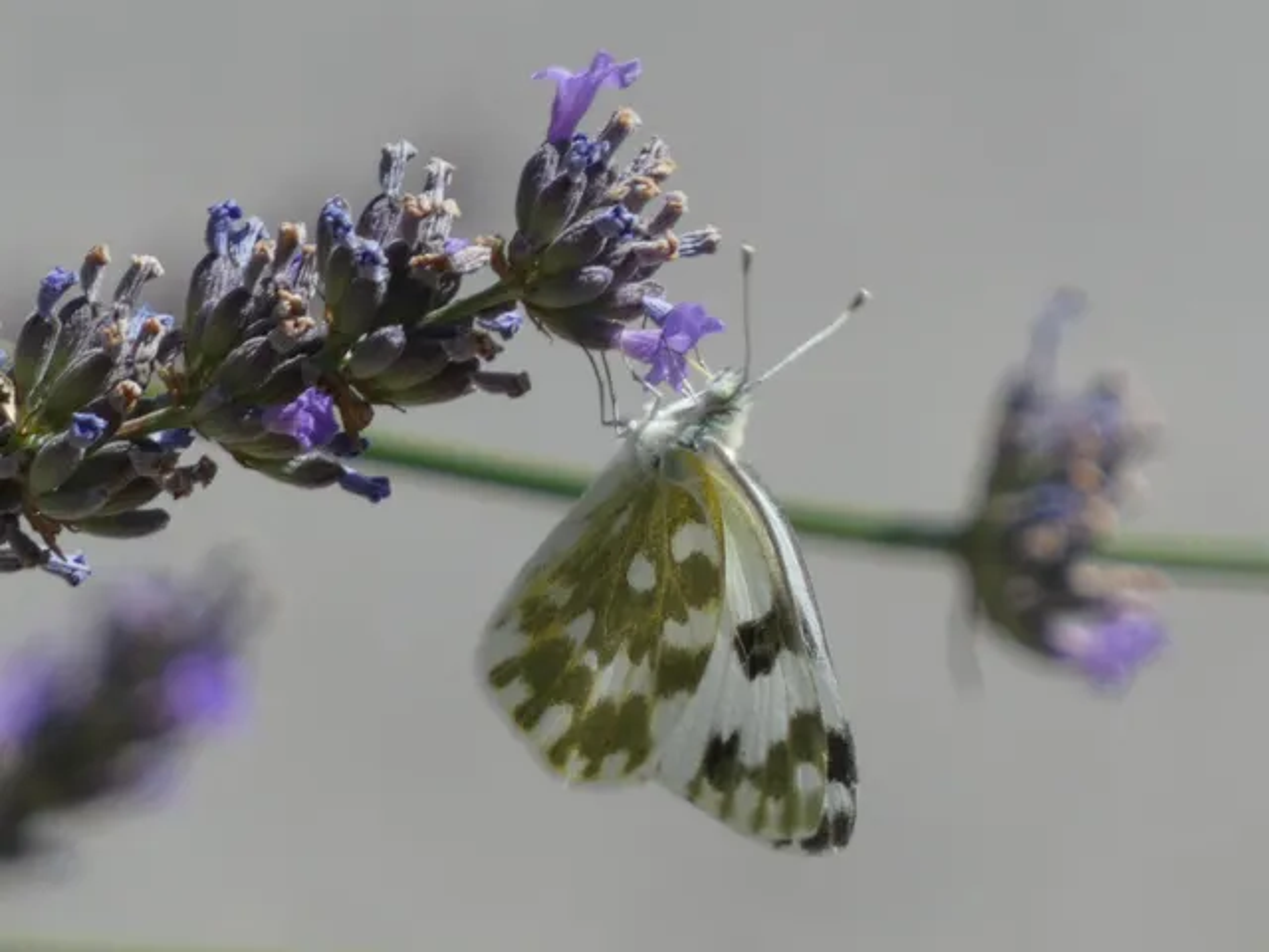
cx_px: 634
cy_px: 476
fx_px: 37869
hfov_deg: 1.9
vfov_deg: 1.4
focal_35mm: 1033
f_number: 5.6
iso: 80
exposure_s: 1/400
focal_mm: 185
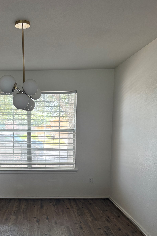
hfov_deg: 34.8
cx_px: 31
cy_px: 160
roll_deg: +1.1
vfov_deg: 50.8
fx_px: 242
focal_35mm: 37
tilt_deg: -8.9
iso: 200
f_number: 1.78
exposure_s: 1/118
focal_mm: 6.76
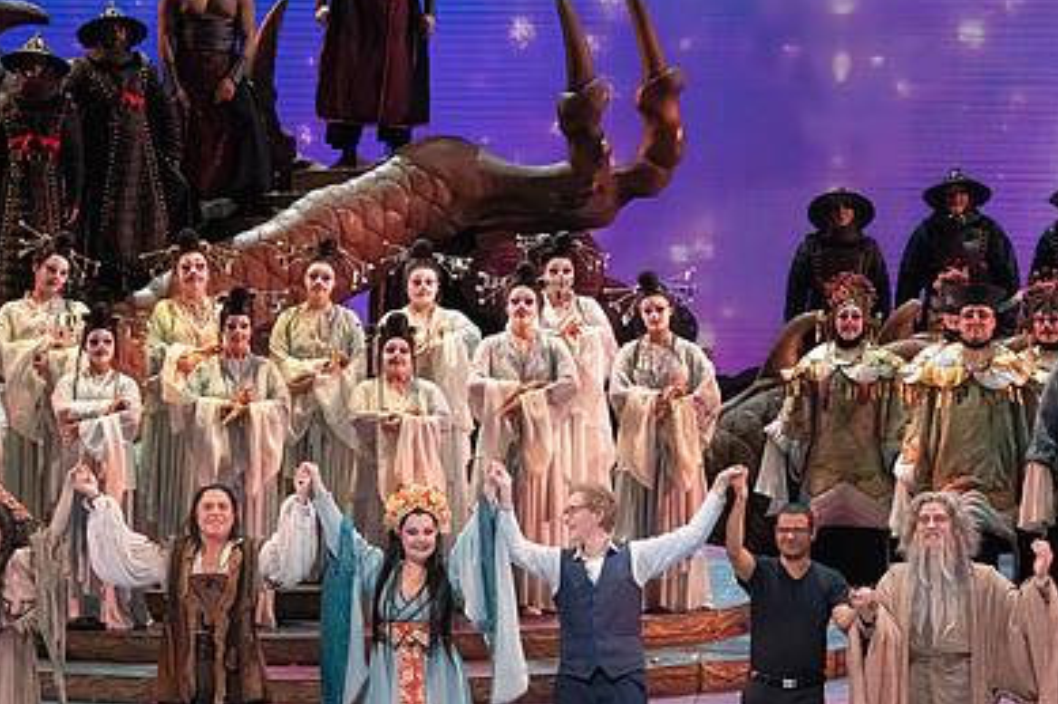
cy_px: 496
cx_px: 381
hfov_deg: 10.4
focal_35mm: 197
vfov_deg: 7.0
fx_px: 5787
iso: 20000
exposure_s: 1/1000
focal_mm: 132
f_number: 10
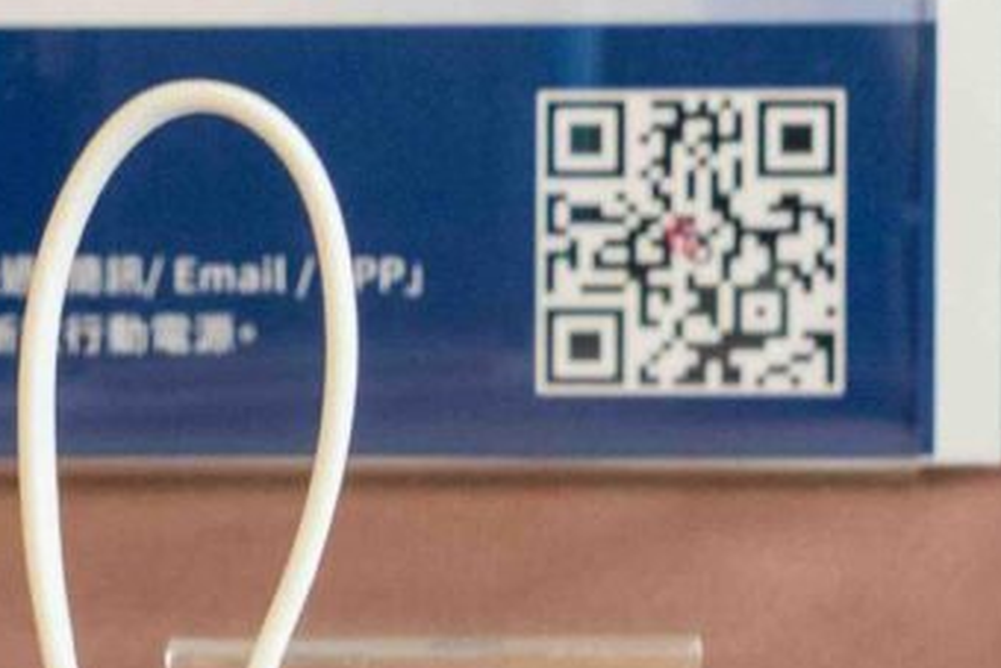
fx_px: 10681
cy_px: -308
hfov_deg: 5.4
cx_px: 6
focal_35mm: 384
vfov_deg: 3.6
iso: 1250
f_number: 6.3
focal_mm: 51
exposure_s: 1/60
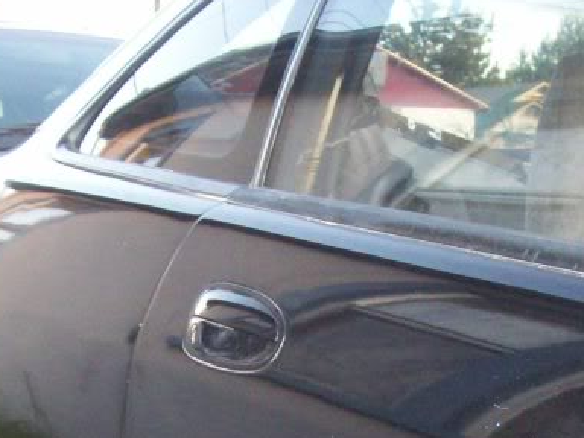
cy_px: 450
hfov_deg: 26.0
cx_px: 319
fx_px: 1265
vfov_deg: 19.0
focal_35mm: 75
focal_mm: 6
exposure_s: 1/128
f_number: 2.7
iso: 400
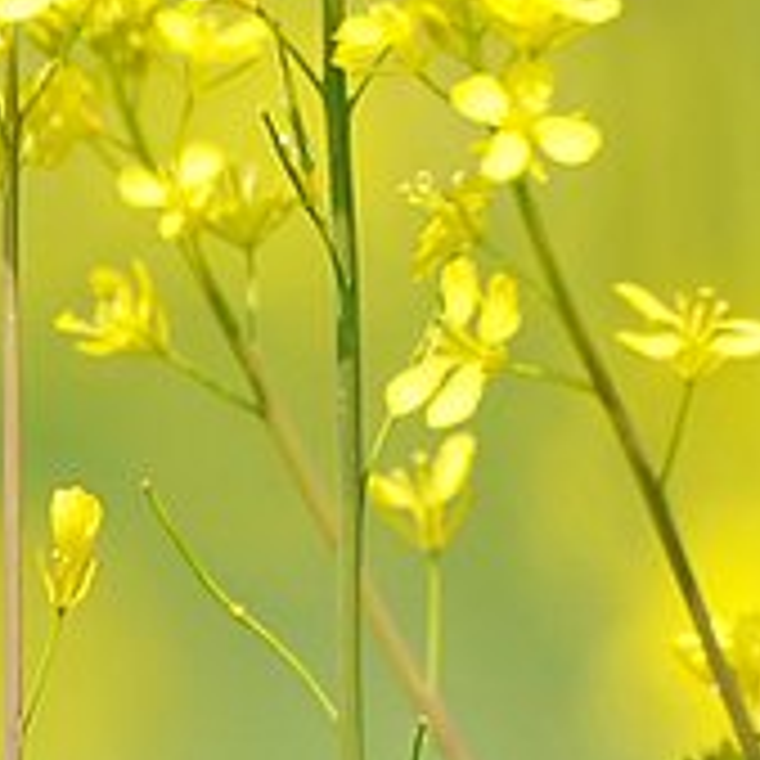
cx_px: 1021
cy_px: -351
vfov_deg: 0.3
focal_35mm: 5402
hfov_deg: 0.3
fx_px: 134183
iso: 400
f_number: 5.6
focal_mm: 700
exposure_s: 1/1000
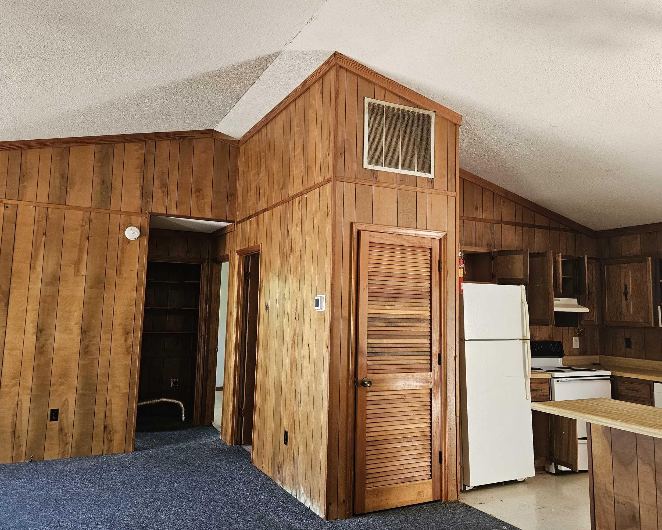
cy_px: 252
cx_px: 341
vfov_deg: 51.5
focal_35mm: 28
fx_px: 549
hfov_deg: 62.2
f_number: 1.8
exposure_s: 1/120
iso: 400
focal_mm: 5.4
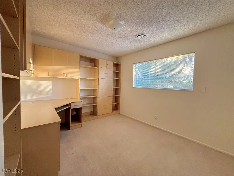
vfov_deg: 89.9
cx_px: 117
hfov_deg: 106.2
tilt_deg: -1.9
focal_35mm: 13
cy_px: 88
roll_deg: -2.0
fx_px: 88
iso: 200
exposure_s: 1/120
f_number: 1.8
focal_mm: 1.57
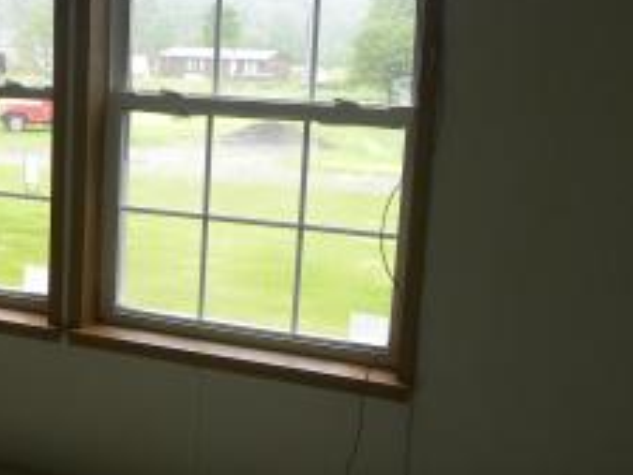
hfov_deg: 26.2
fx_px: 1226
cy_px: 278
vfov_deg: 21.9
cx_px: -98
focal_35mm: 67
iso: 64
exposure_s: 1/80.2
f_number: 3.2
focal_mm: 4.6
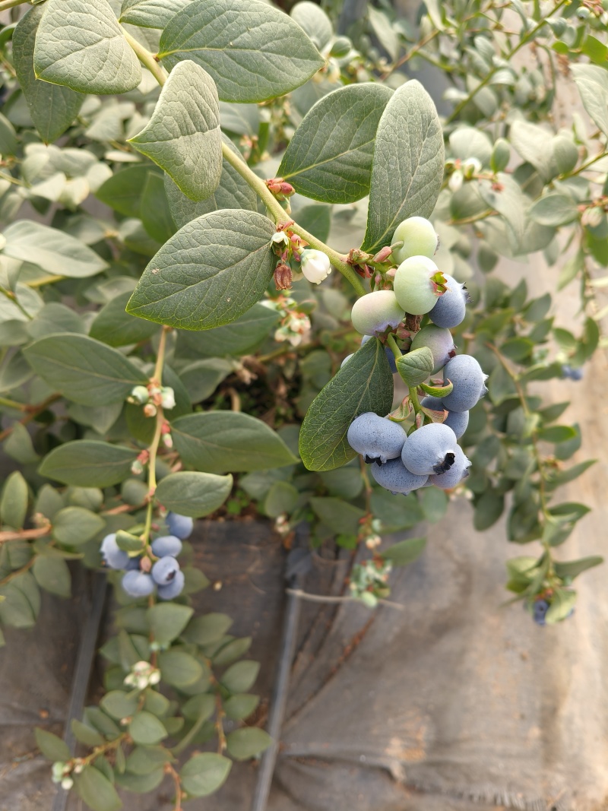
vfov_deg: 67.3
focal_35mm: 26
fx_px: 609
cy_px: 406
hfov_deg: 53.1
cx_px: 304
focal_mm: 4.84
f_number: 1.8
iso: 80
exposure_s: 1/403
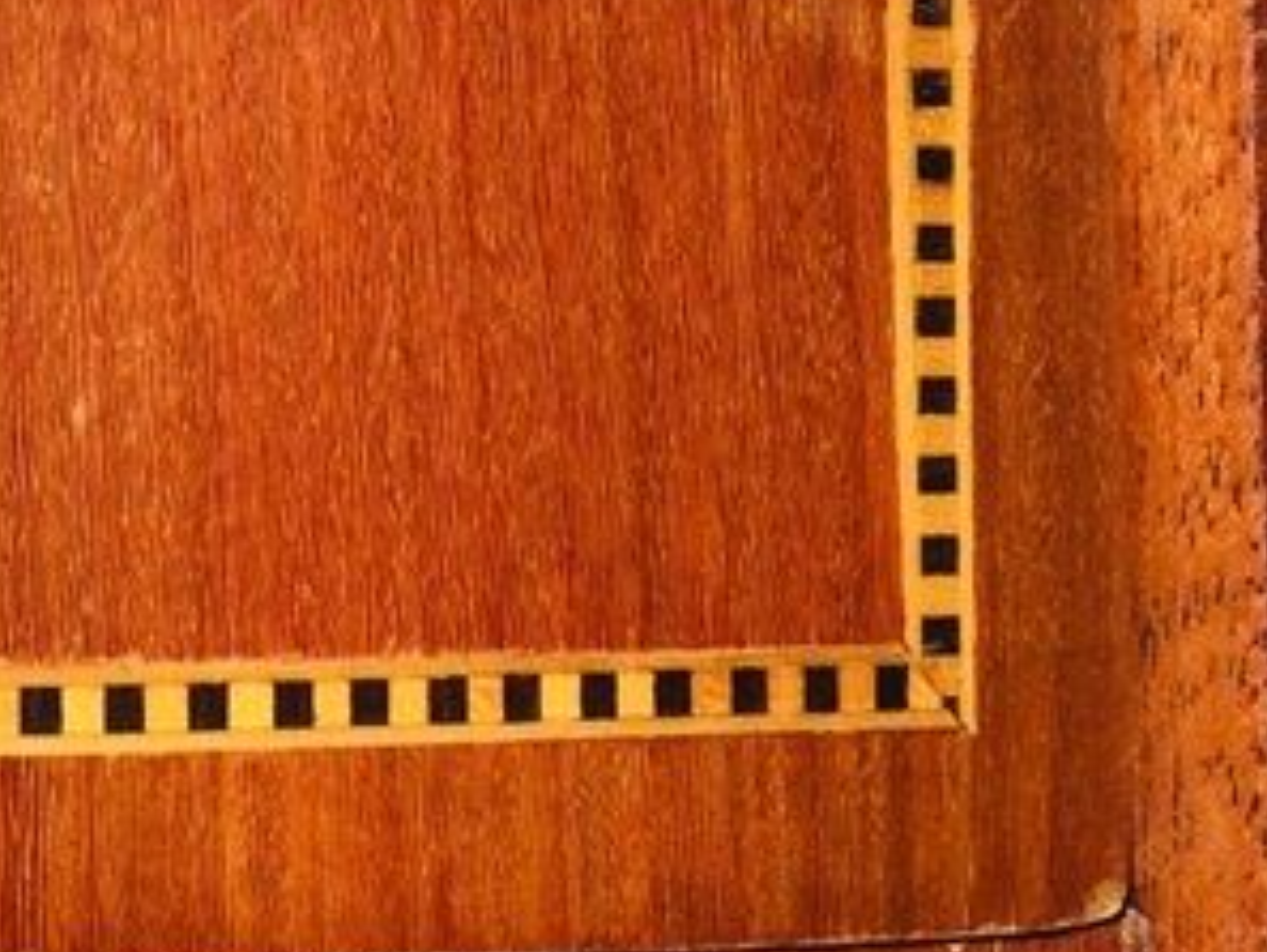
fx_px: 3662
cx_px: -431
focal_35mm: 100
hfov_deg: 18.2
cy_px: 94
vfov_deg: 14.6
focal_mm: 4.15
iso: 32
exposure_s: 1/4566
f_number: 2.2
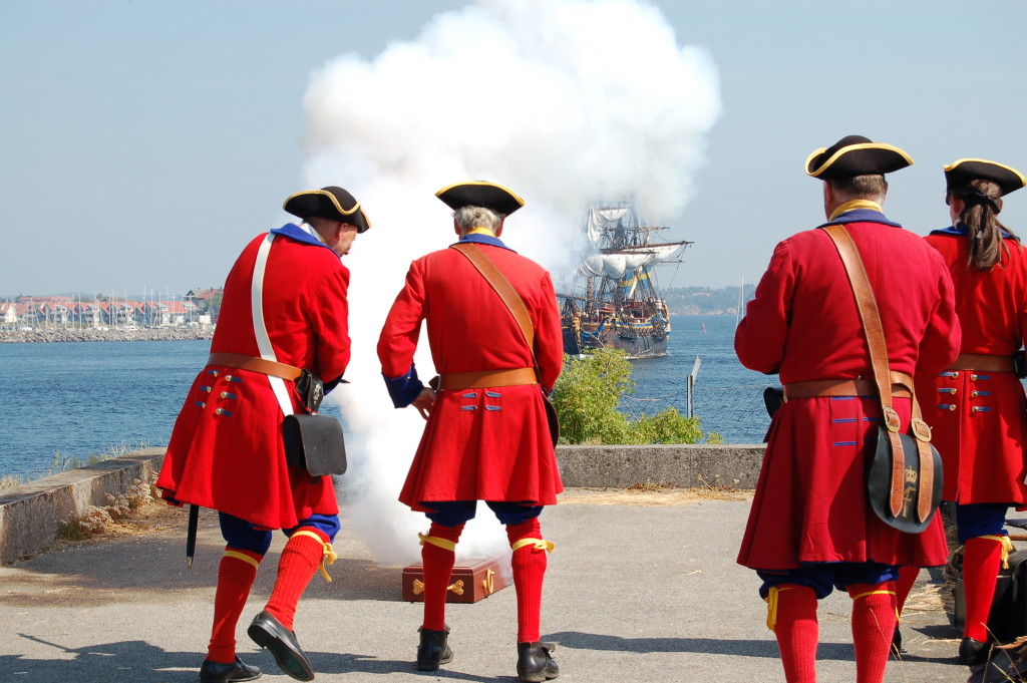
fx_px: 2352
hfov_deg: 24.6
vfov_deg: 16.5
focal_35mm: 82
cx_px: 514
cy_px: 342
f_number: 10
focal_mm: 55
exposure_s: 1/250
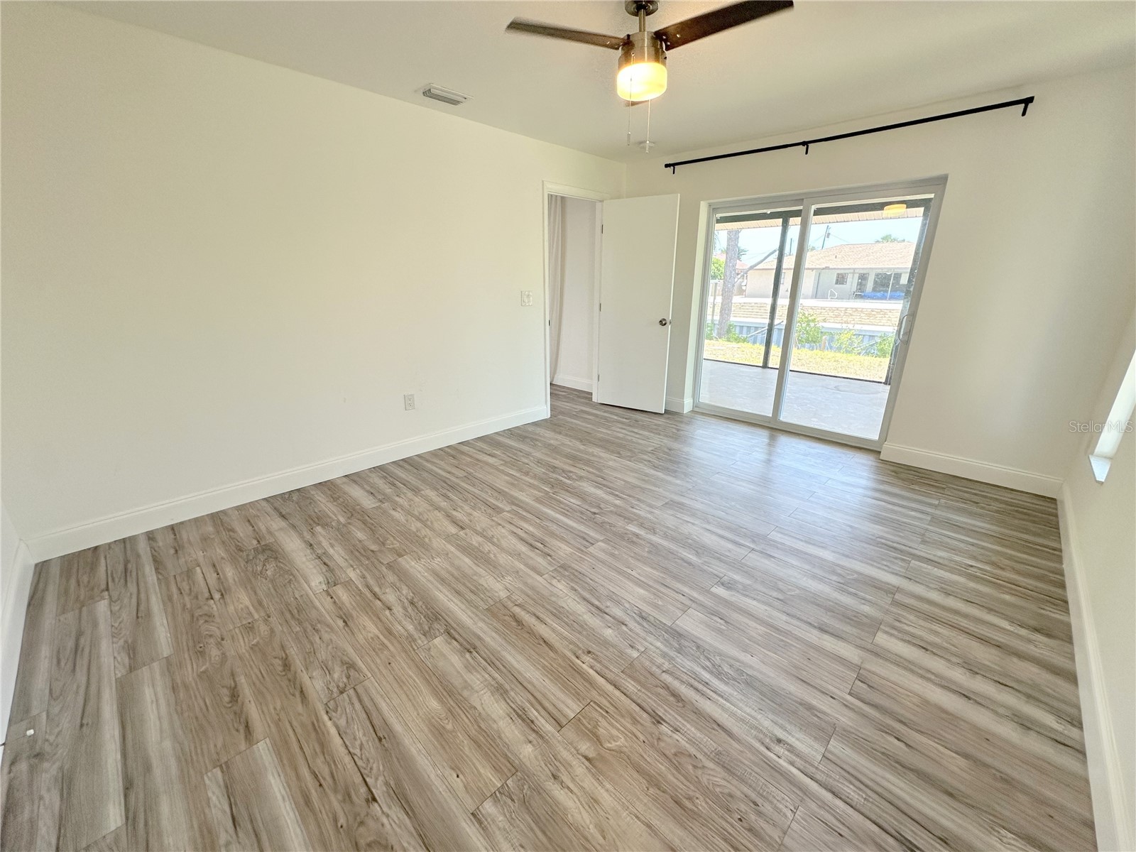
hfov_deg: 102.1
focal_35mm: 14
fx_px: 459
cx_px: 568
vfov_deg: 85.7
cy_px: 426
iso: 100
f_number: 2.2
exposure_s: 1/120
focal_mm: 2.22
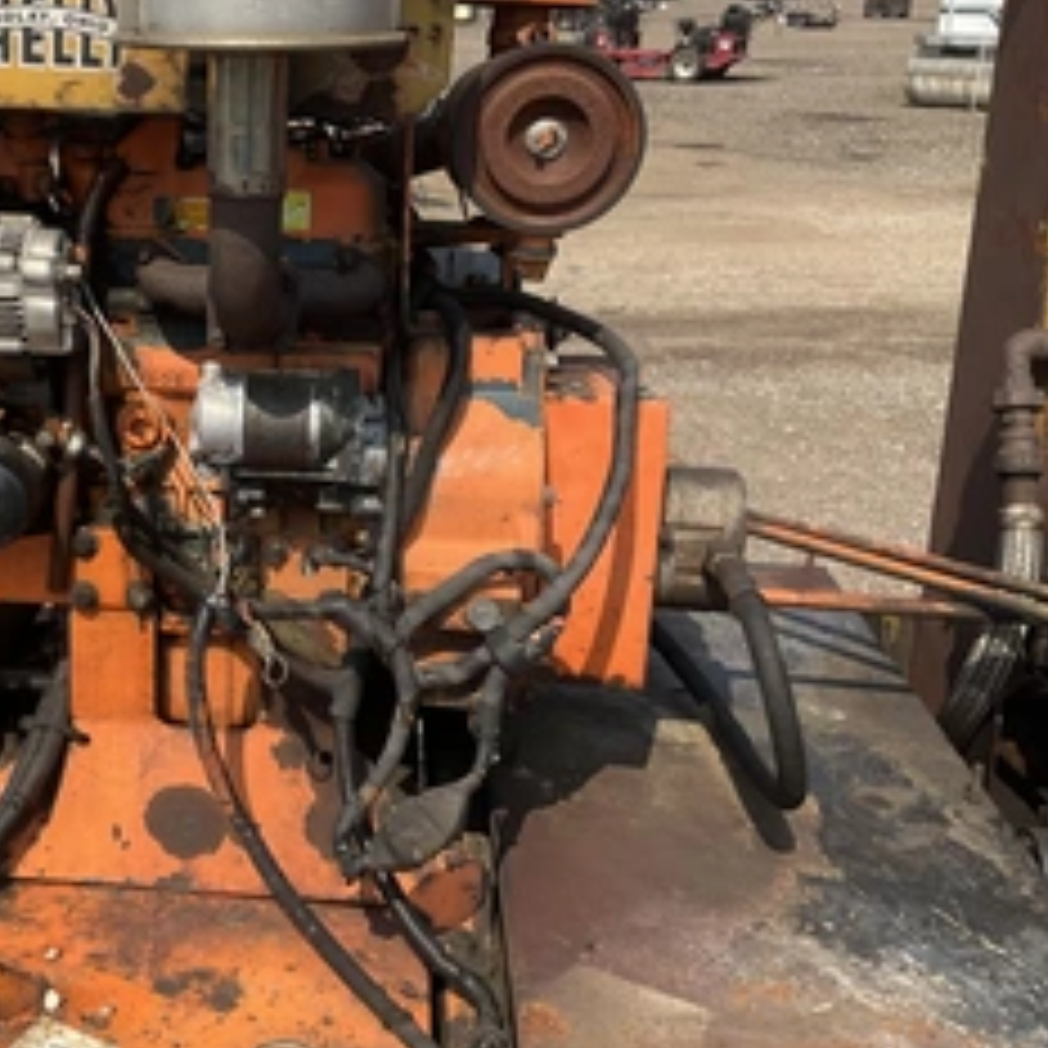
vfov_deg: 38.1
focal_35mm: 44
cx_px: 189
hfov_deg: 36.8
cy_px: 400
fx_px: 1507
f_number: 1.8
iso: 25
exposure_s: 1/1121
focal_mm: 3
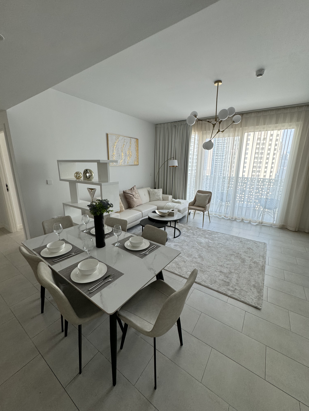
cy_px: 206
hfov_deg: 85.7
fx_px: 167
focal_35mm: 14
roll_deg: -1.0
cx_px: 154
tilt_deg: -14.4
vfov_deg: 102.1
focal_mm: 2.22
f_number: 2.2
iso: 125
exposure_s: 1/99
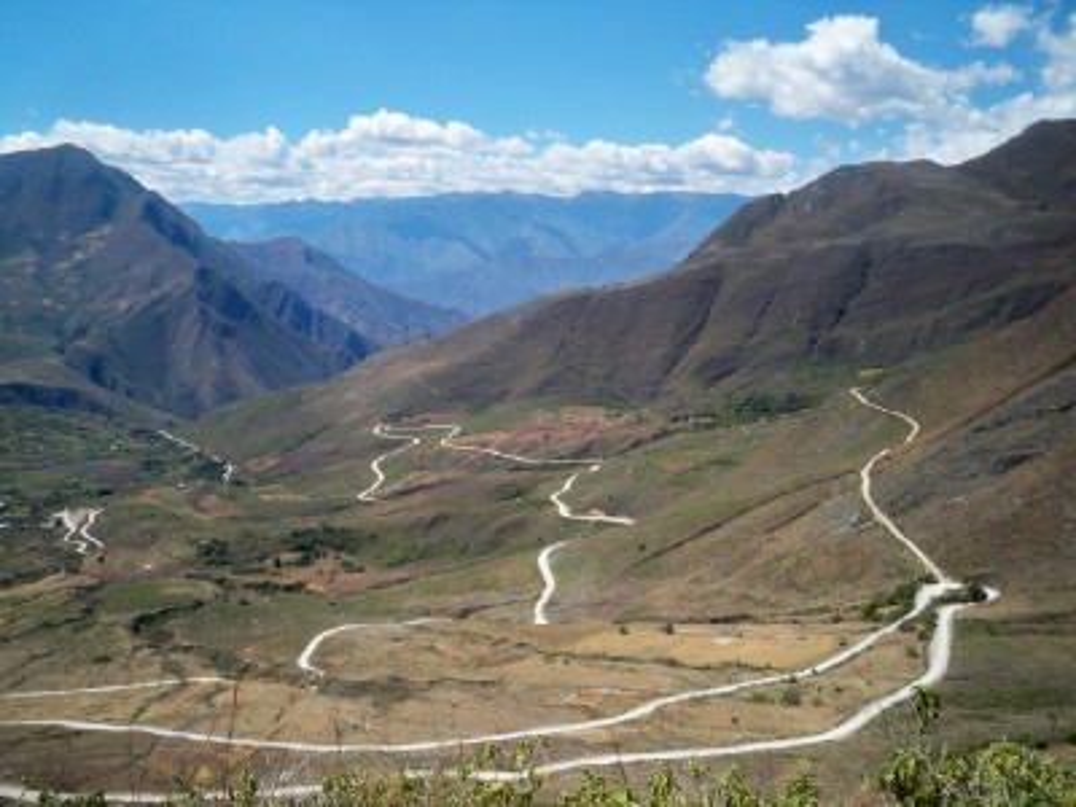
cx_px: 538
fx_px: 1088
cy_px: 404
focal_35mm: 35
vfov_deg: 40.7
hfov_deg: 52.6
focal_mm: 6.3
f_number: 4.7
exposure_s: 1/500
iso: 80
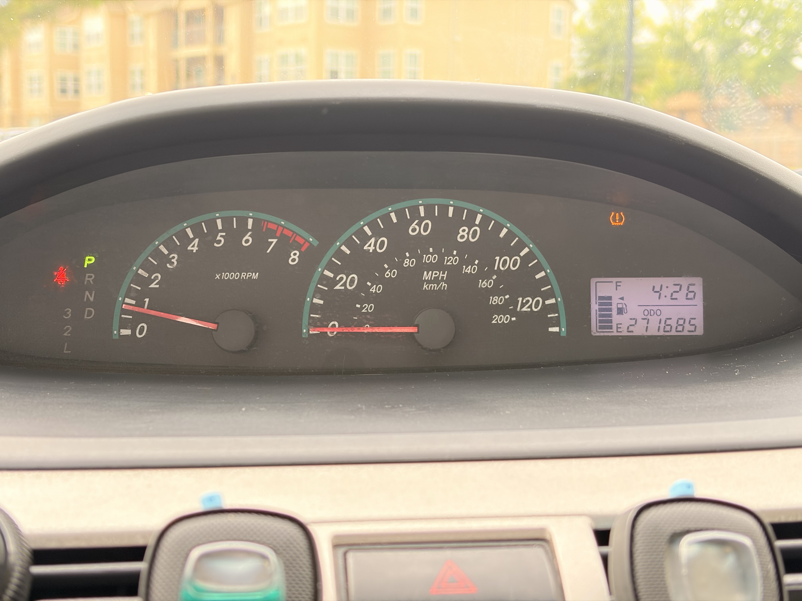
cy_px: 300
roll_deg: -0.7
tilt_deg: -7.2
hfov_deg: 36.8
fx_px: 1205
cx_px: 401
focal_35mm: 52
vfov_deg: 28.0
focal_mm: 5.96
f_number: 1.6
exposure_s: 1/60
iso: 100
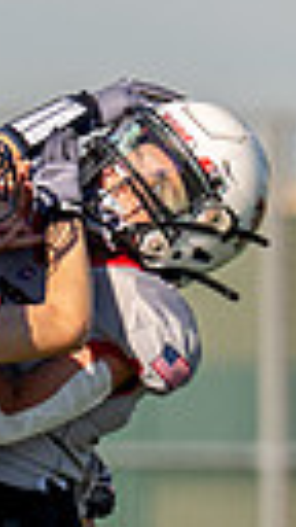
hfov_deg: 0.8
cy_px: 602
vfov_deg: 1.5
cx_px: 146
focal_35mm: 1453
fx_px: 20274
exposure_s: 1/5000
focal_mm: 200
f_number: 2.8
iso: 250
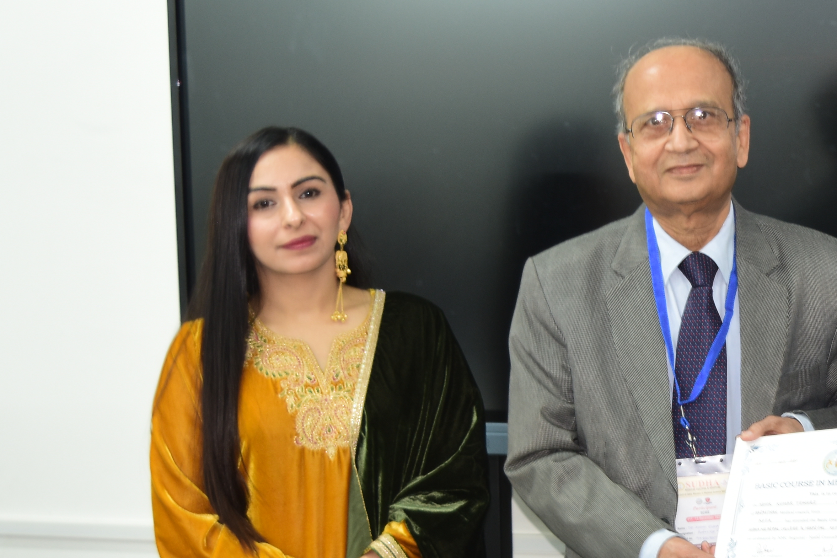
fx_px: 2511
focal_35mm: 108
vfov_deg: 12.7
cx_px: 760
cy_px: 345
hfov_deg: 18.6
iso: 125
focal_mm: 32
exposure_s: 1/6
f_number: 5
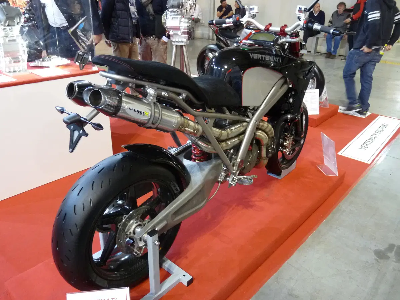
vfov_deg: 51.4
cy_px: 150
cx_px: 200
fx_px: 312
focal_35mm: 27
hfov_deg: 65.3
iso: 400
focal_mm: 4.8
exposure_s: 1/15
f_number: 2.8
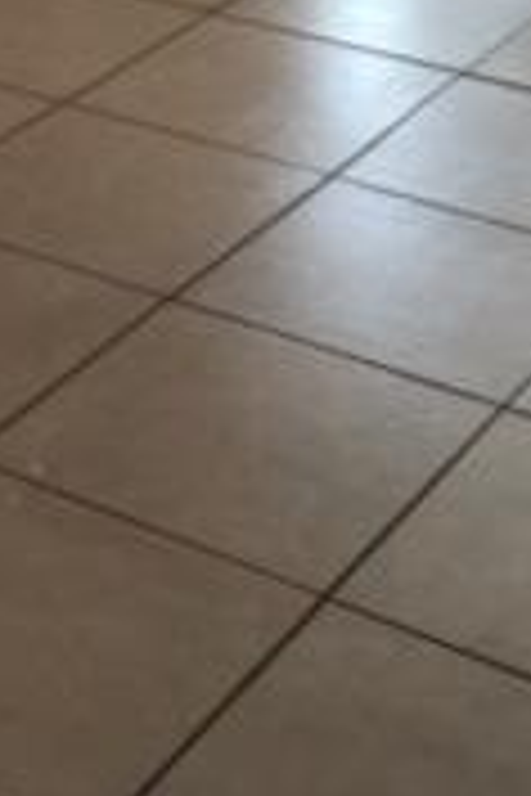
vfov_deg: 16.9
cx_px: -117
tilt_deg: -11.0
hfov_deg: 12.3
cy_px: -418
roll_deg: +0.7
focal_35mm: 109
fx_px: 2411
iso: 25
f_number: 2.2
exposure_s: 1/30
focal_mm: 4.15
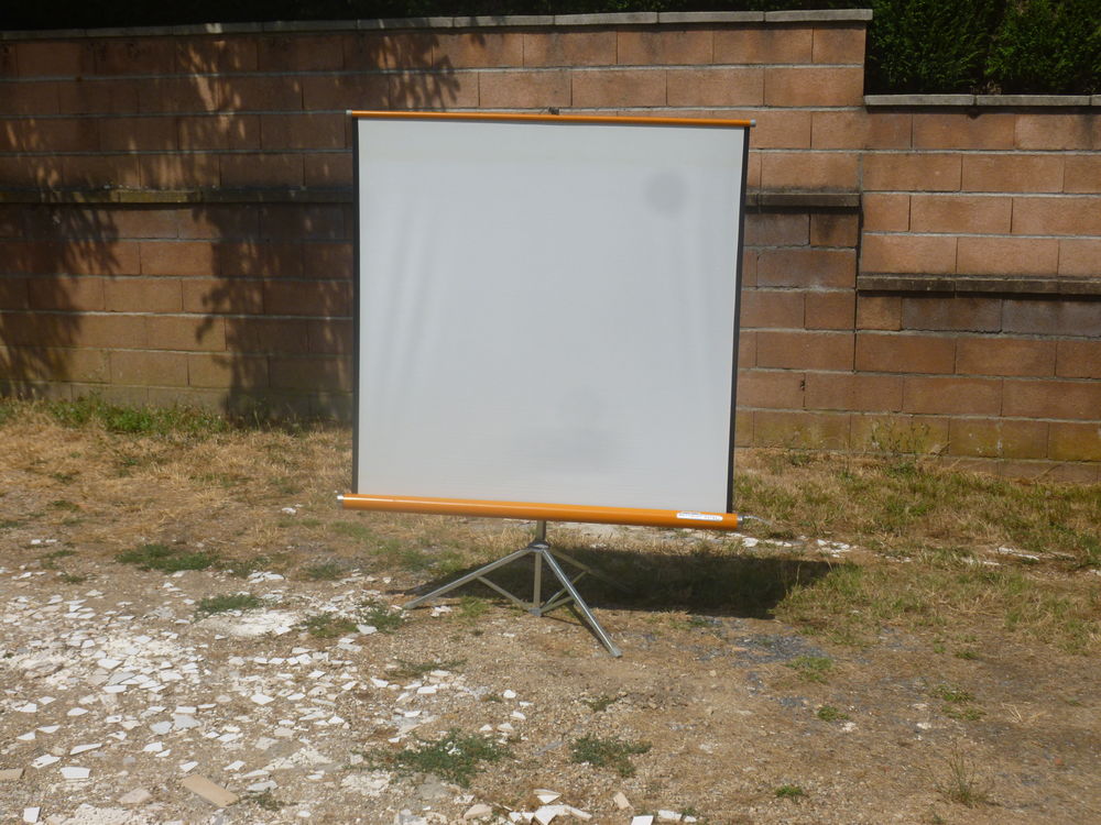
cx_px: 550
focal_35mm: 45
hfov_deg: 42.1
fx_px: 1431
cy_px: 412
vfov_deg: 32.2
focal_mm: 8
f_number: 11
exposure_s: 1/160
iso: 100
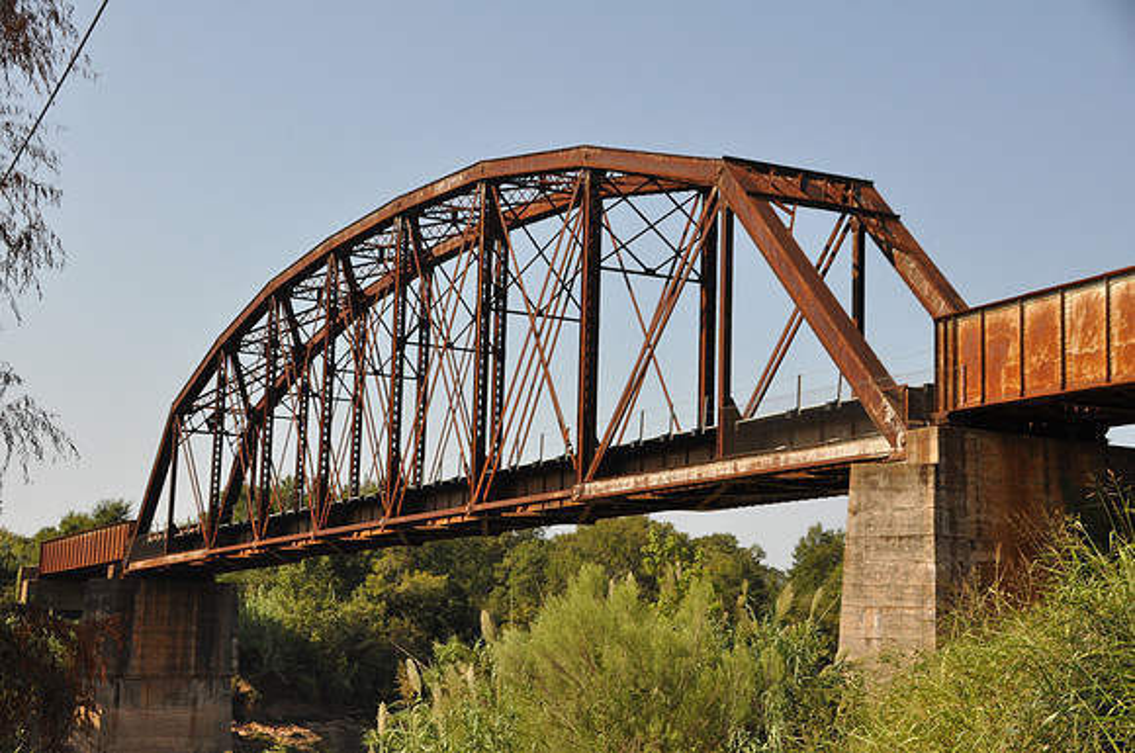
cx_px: 568
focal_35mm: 60
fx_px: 1889
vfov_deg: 22.6
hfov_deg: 33.4
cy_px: 376
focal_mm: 40
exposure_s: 1/250
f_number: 8
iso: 200
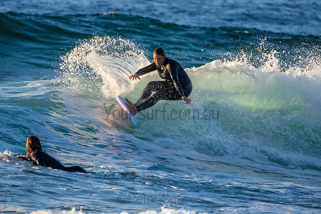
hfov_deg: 2.7
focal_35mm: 750
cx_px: 160
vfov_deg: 1.8
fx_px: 6689
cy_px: 107
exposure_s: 1/1250
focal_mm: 500
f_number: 5.6
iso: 720
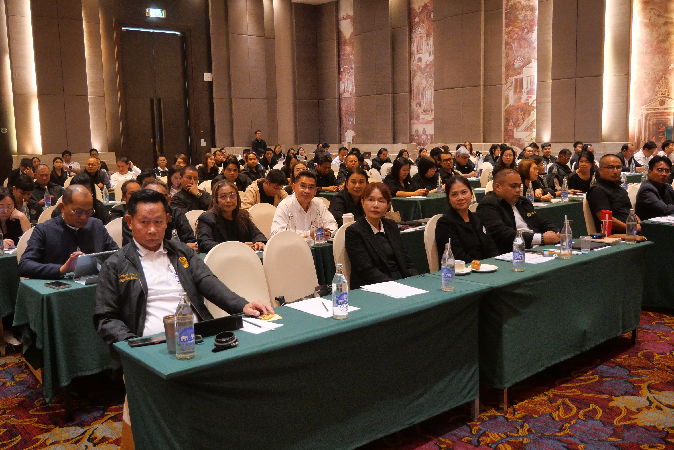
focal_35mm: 35
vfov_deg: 37.9
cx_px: 337
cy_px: 225
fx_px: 656
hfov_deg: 54.4
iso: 3200
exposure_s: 1/125
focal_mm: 17
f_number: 3.8
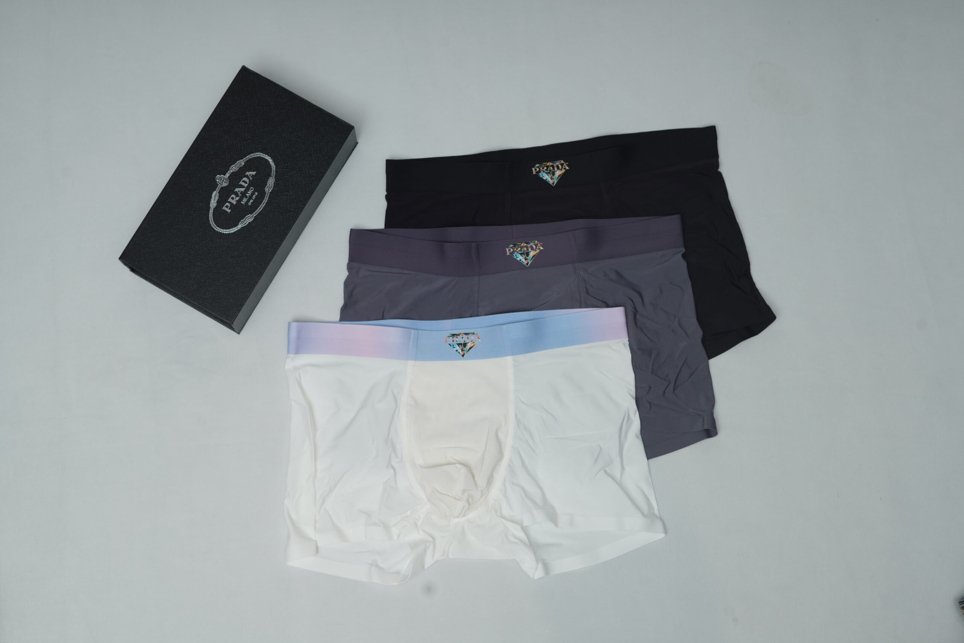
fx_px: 1339
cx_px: 482
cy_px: 322
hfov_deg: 39.6
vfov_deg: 27.0
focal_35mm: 50
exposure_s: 1/200
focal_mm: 50
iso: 320
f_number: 6.3
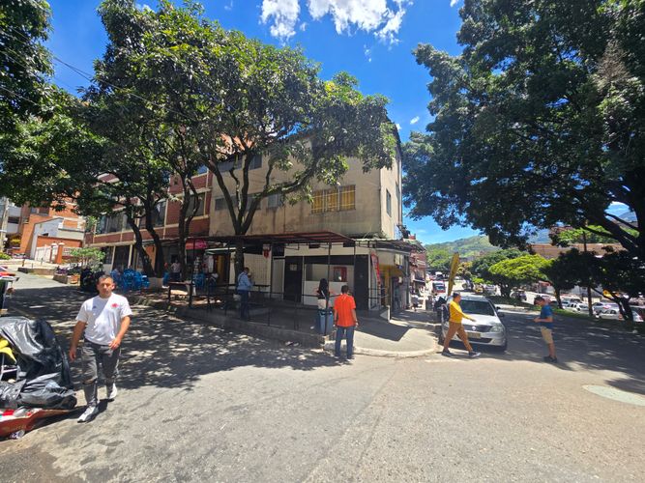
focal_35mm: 13
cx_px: 322
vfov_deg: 89.9
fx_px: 242
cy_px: 242
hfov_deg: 106.2
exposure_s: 1/769
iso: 50
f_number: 2.2
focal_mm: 2.2
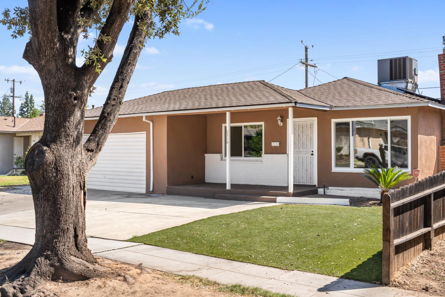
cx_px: 222
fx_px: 486
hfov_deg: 49.2
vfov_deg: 34.0
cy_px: 148
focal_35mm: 39
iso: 200
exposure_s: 1/640
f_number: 6.3
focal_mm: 26.2
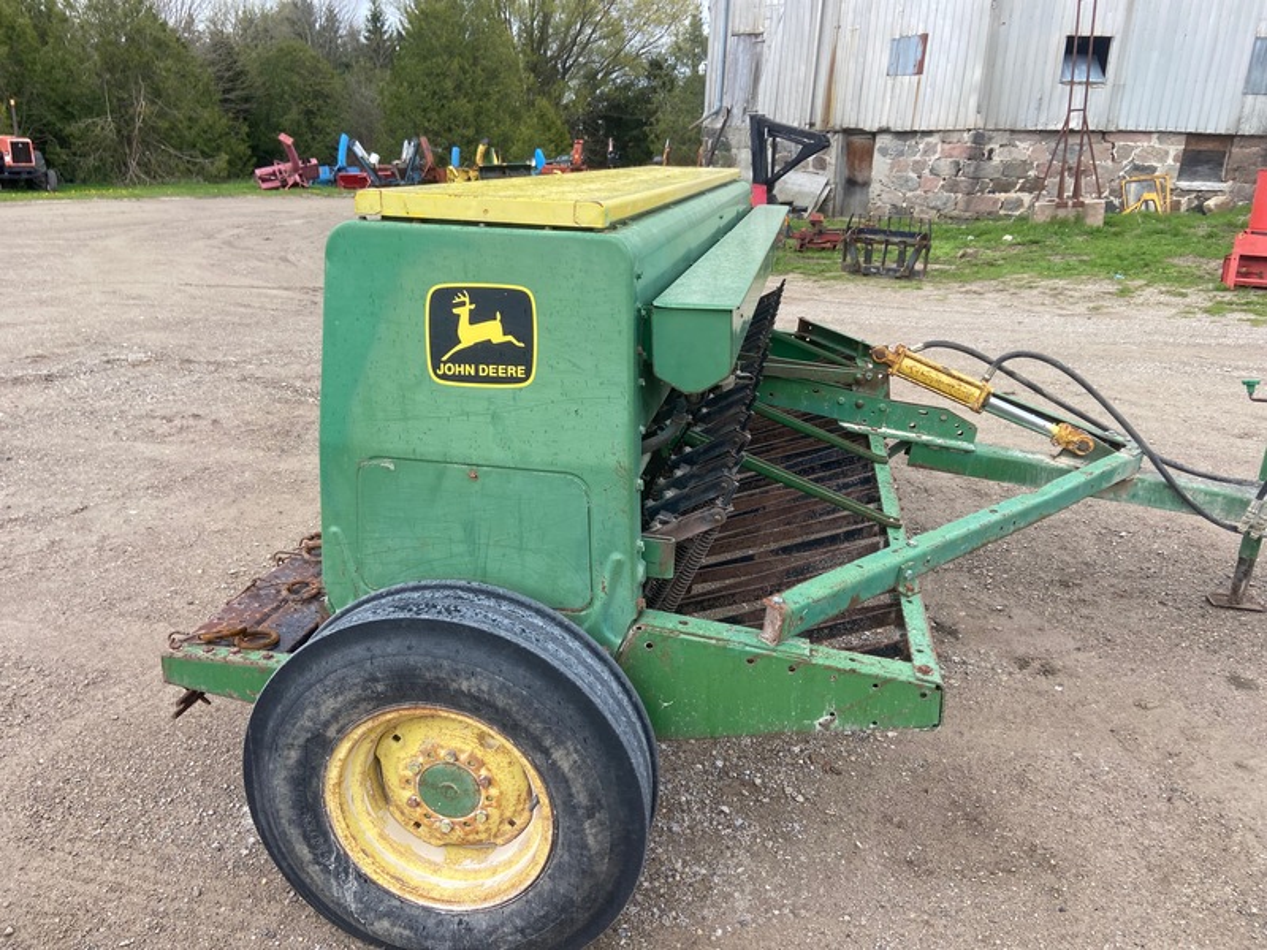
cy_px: 475
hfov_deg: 67.3
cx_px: 634
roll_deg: -3.6
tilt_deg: -19.6
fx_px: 952
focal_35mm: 26
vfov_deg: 53.1
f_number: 1.8
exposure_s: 1/560
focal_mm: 4.25
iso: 32
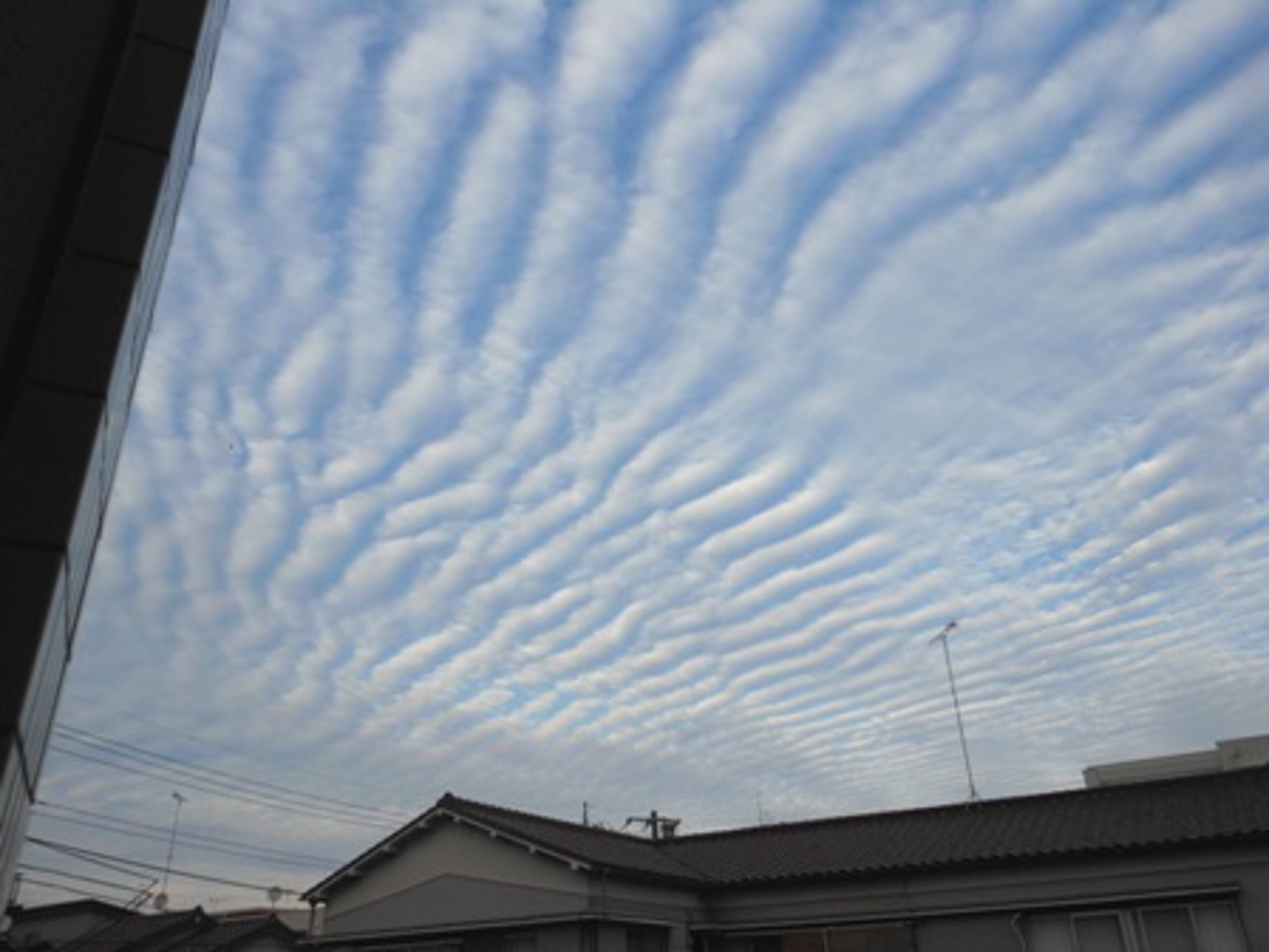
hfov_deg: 63.4
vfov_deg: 49.7
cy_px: 476
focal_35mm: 28
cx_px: 634
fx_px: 1026
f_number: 3.7
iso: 80
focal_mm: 5
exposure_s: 1/640
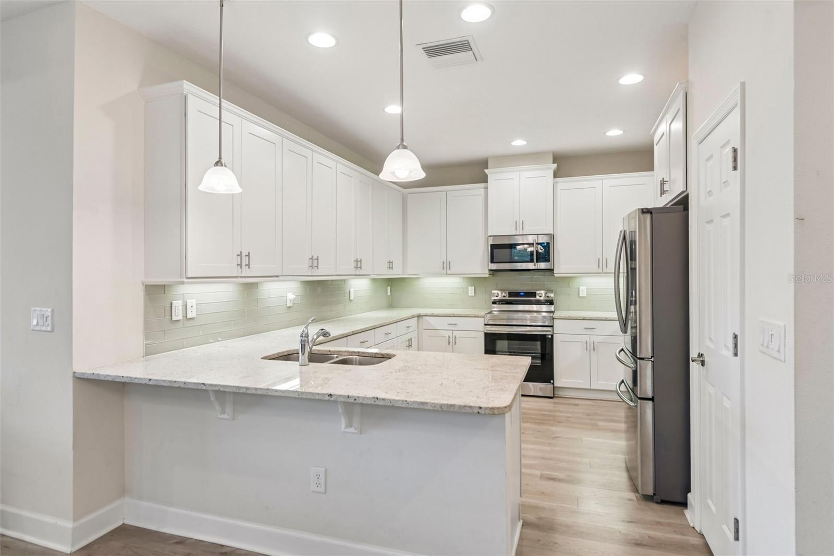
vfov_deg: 64.5
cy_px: 278
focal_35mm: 19
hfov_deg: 86.9
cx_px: 417
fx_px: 440
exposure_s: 1/15
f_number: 8
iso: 400
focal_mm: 19
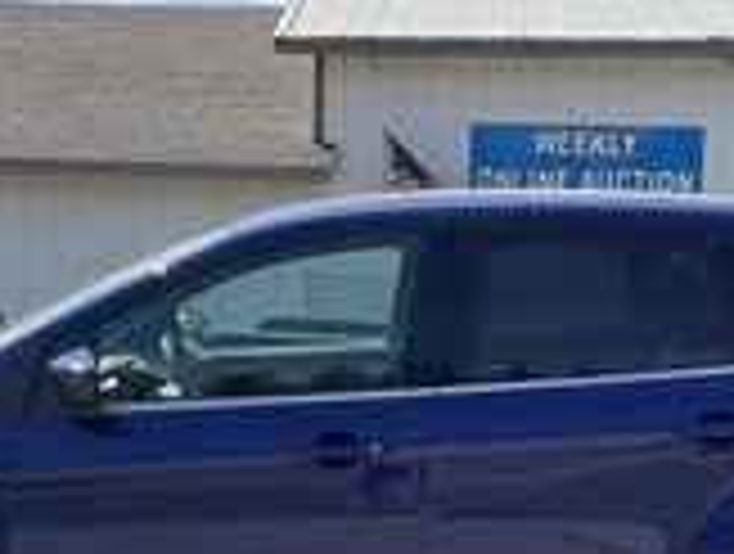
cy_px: 495
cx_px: 383
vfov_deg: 20.4
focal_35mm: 71
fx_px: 1509
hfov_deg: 27.3
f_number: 1.8
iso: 25
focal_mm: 3
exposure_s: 1/1144
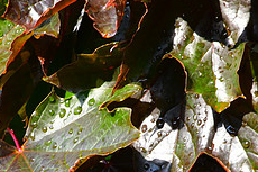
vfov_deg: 1.3
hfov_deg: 1.9
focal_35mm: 1060
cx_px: 68
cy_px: 203
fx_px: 7591
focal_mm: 280
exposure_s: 1/100
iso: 2200
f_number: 22
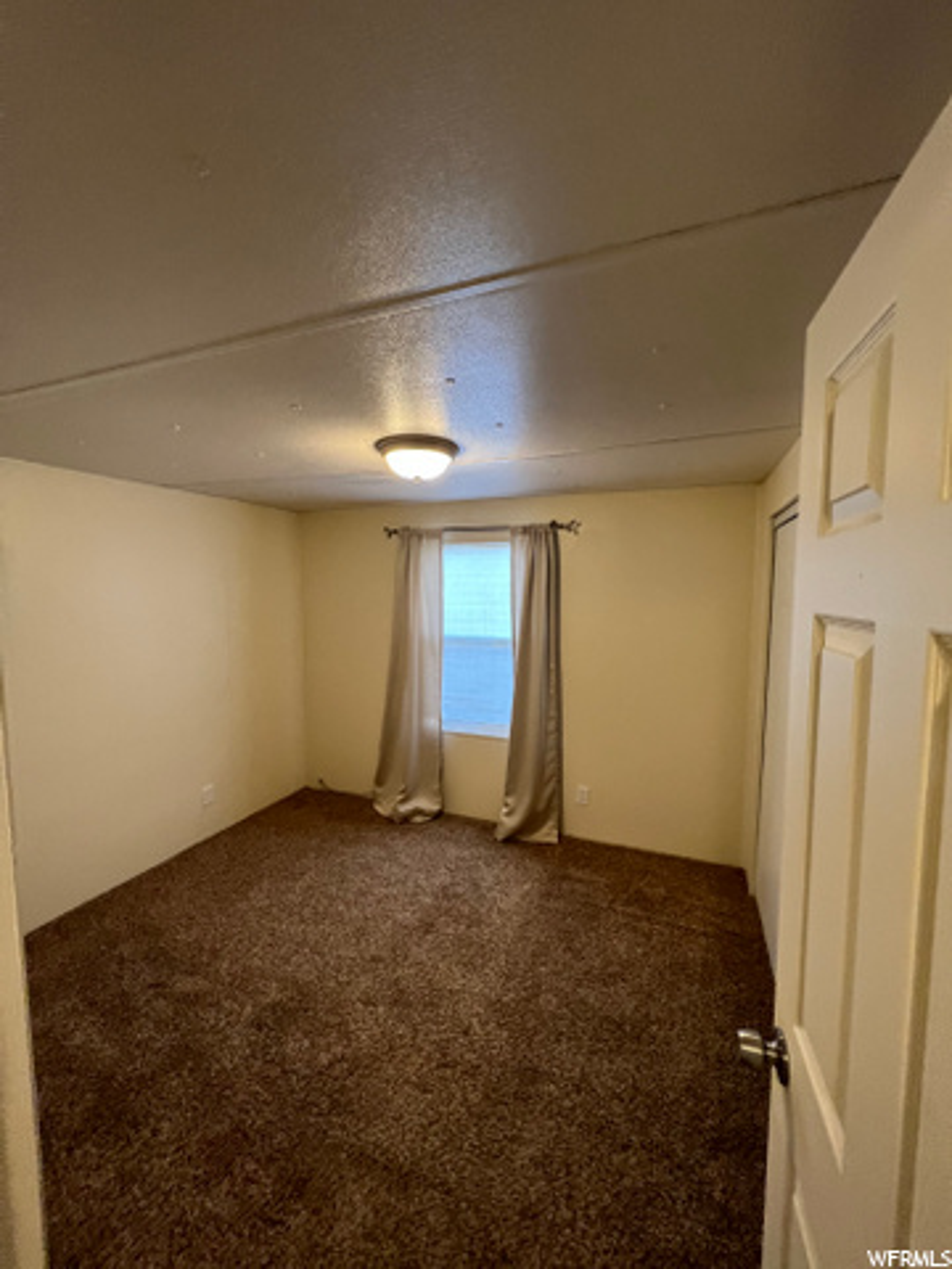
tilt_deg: -5.2
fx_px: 477
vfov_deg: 106.2
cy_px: 634
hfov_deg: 89.9
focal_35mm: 13
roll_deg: +1.1
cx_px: 476
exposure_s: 1/120
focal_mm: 1.57
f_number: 1.8
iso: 250
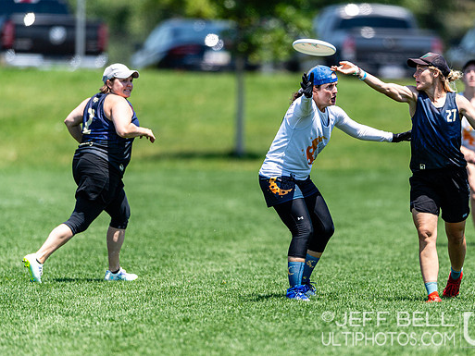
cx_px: 317
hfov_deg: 3.2
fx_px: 8496
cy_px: 178
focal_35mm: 619
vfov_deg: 2.4
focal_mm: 400
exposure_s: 1/2500
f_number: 2.8
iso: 200
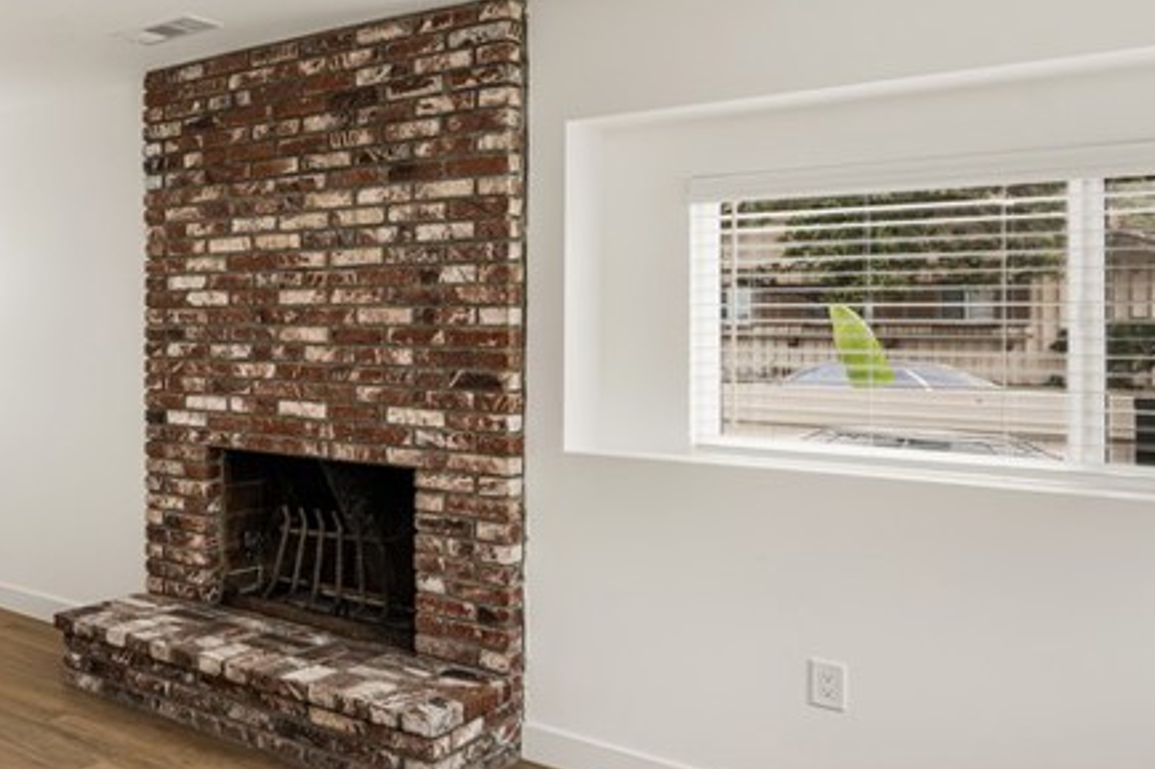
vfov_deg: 39.9
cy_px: 373
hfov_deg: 47.8
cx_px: 11
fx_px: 1058
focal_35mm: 33
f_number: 6.3
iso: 125
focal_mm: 14
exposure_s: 1/125
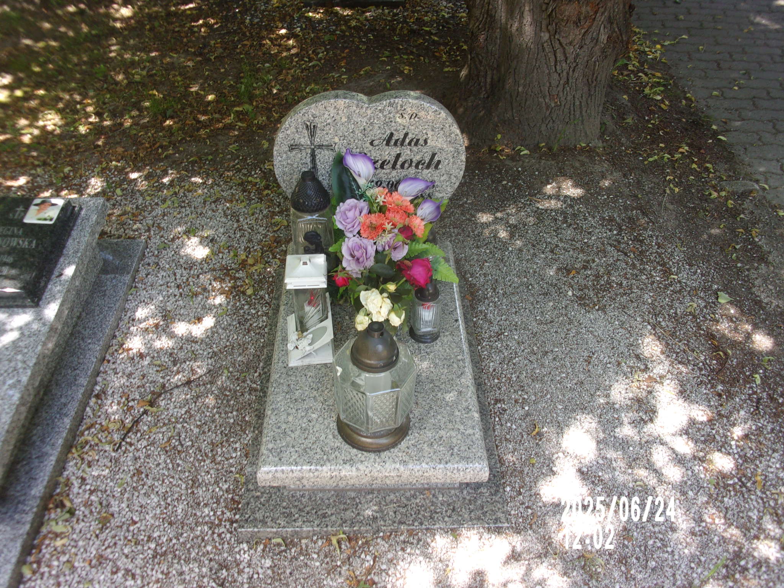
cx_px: 392
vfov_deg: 49.7
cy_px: 294
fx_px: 634
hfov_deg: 63.4
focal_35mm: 28
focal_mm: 5.1
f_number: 3.9
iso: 80
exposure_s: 1/40
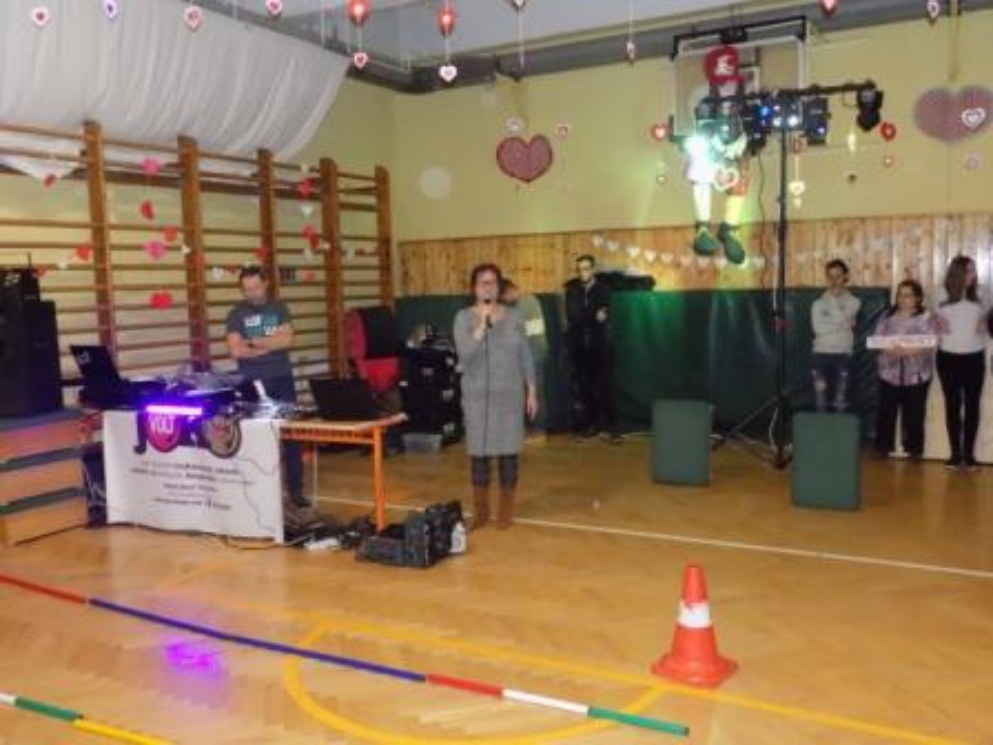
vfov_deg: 46.8
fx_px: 861
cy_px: 372
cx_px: 496
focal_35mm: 30
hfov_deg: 60.0
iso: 800
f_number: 3.3
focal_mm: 5.3
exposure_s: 1/30
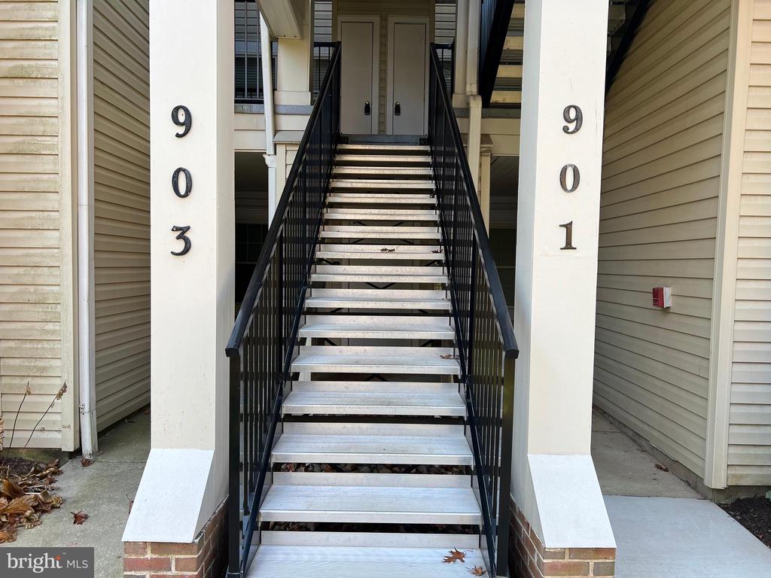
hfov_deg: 67.3
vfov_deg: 53.1
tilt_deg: -2.8
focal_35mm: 26
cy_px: 289
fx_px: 579
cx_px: 386
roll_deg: -0.7
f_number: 1.5
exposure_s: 1/182
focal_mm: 5.7
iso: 40
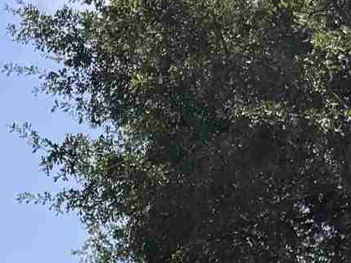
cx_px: 261
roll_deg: -1.7
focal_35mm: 172
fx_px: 1743
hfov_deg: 11.5
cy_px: 854
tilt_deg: -3.6
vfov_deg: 7.4
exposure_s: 1/4950
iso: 80
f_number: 1.78
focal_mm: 6.76
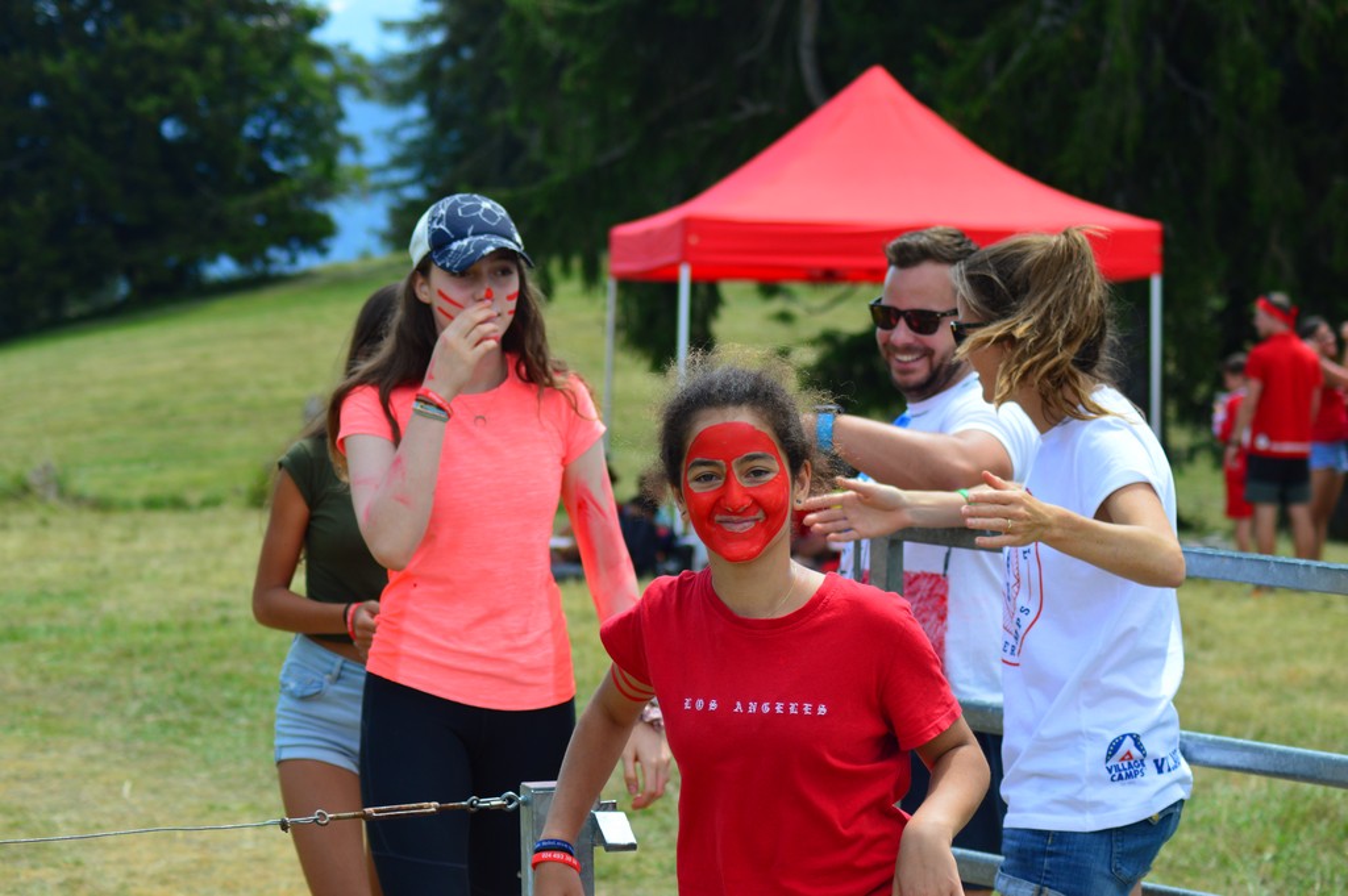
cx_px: 674
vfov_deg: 12.2
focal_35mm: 112
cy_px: 448
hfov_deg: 18.2
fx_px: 4209
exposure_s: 1/640
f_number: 5.6
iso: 200
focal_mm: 75
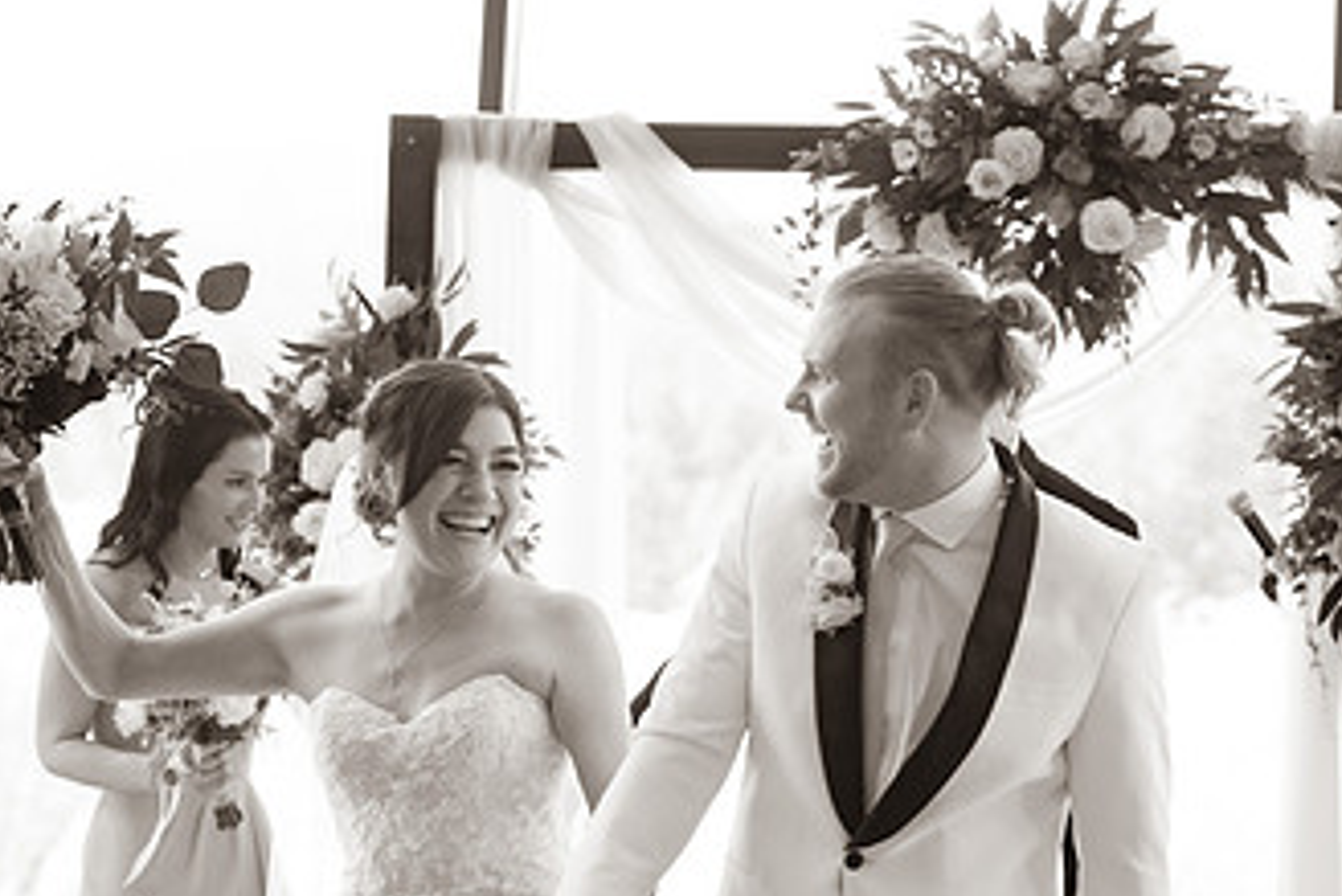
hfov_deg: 16.5
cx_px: 757
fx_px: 4624
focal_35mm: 124
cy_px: 772
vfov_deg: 11.0
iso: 500
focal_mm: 50
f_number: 2.5
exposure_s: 1/200
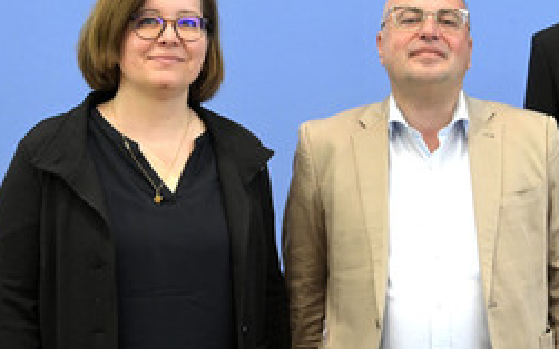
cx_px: 420
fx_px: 1173
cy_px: 169
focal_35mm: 77
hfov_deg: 26.5
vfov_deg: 16.9
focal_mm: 42
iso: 3200
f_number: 5.6
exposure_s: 1/400
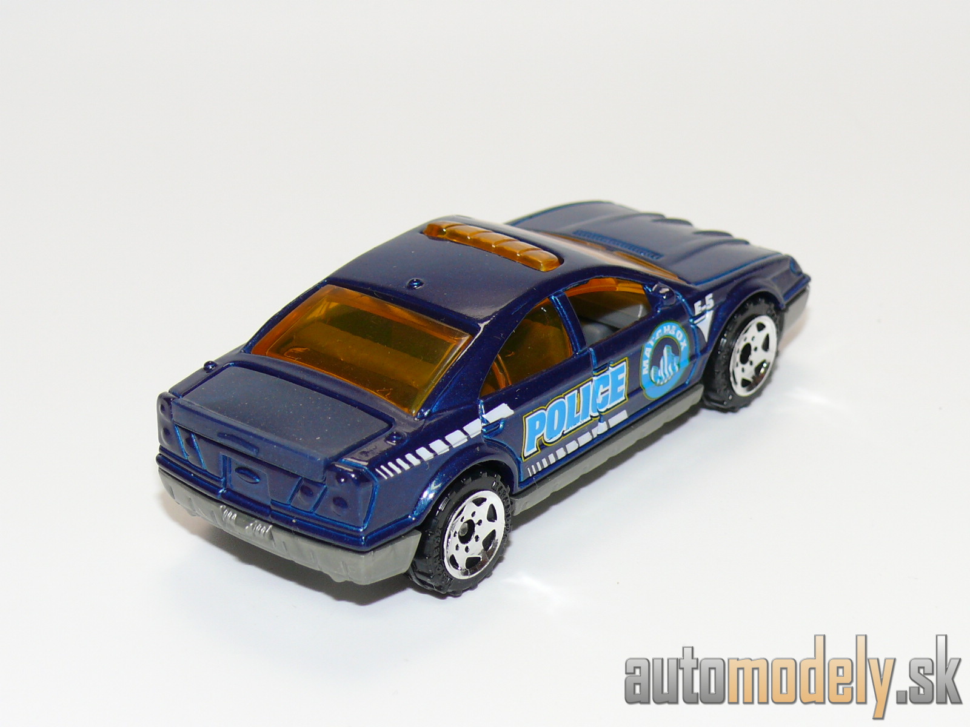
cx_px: 485
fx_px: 2718
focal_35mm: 97
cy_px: 364
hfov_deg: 20.2
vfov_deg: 15.2
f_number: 4
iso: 100
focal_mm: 13
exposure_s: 1/30
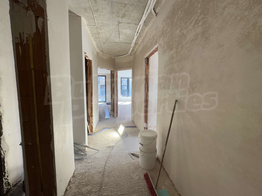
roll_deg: -0.1
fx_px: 106
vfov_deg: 85.7
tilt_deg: -4.7
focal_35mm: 14
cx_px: 131
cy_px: 98
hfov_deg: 102.1
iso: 50
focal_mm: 2.22
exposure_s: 1/100
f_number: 2.2
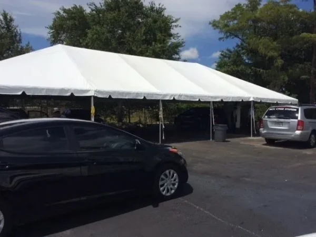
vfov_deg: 48.2
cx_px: 158
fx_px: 265
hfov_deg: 61.7
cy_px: 118
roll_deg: -0.1
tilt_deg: -4.2
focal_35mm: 29
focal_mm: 4.15
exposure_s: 1/5882
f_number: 2.2
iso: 40
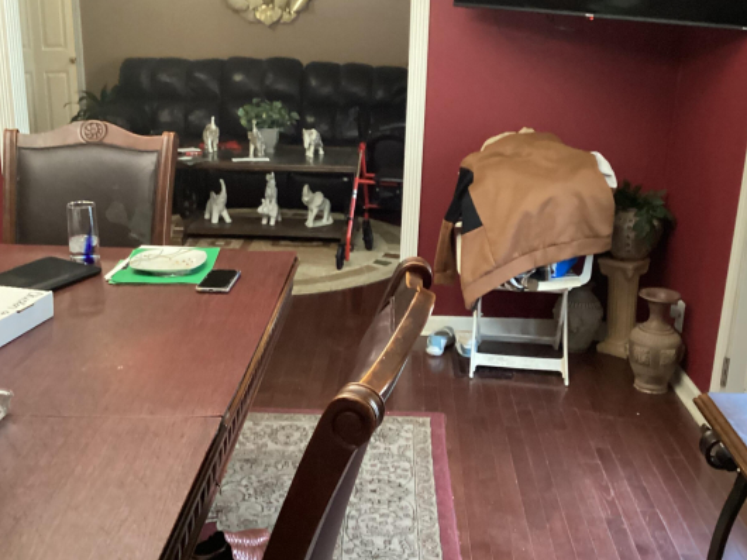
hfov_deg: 47.9
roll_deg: -2.6
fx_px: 841
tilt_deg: -16.7
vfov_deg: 36.8
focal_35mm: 39
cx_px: 383
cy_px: 265
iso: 640
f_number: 2.4
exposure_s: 1/24
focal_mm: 3.3
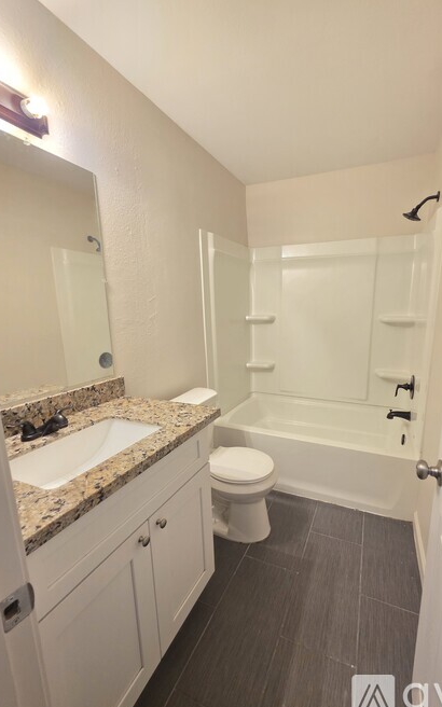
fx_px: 270
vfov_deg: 105.3
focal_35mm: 14
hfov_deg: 78.1
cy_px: 358
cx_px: 257
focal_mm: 2.2
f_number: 1.9
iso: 320
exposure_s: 1/60
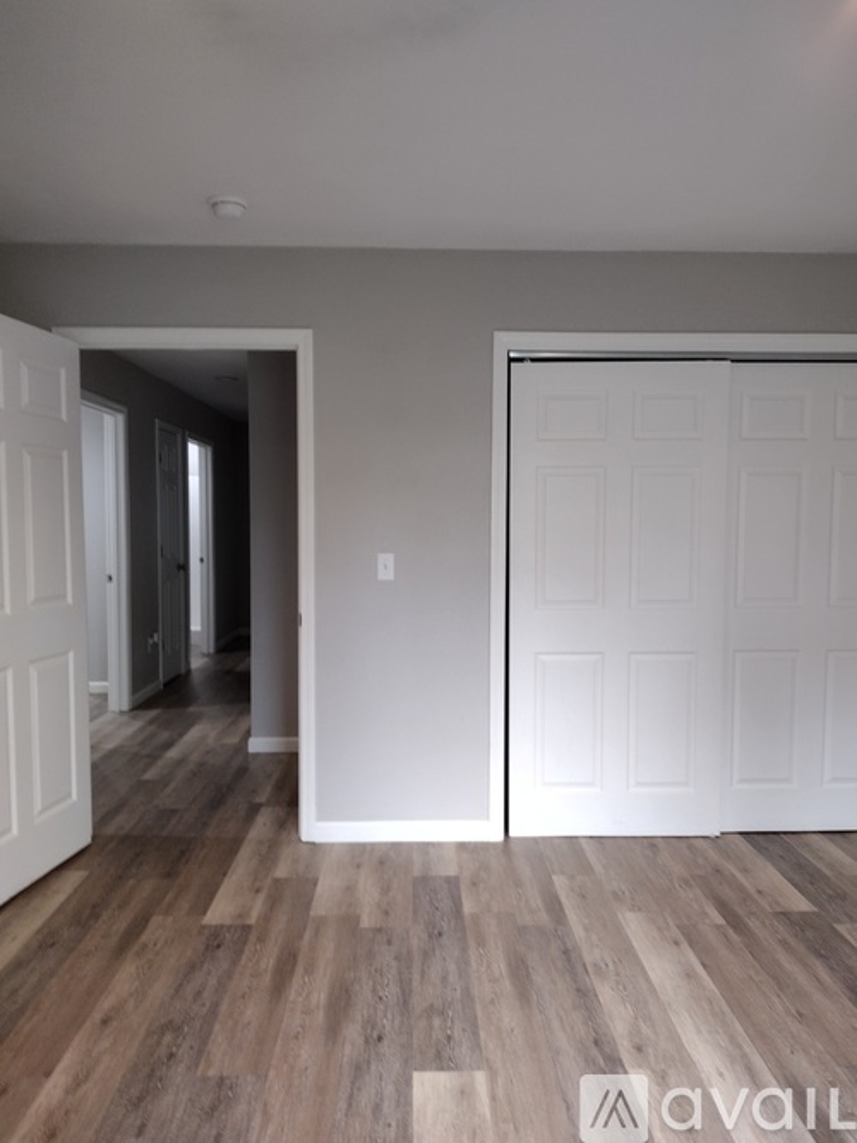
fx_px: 892
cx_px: 428
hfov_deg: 51.3
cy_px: 572
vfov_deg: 65.3
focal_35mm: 27
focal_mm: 4.71
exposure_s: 1/40
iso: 233
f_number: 1.7
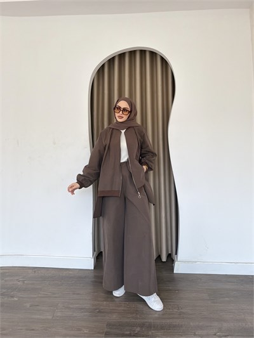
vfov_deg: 71.6
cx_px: 127
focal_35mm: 24
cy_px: 169
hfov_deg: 56.8
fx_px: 235
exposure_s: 1/1493
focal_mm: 6.76
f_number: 1.78
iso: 320
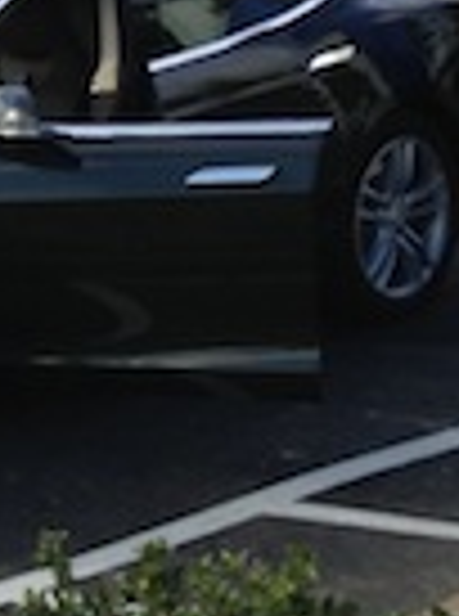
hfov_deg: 8.1
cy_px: 27
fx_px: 3091
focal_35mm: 174
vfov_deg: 11.3
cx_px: -495
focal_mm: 4.13
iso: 50
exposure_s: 1/444
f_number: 2.4
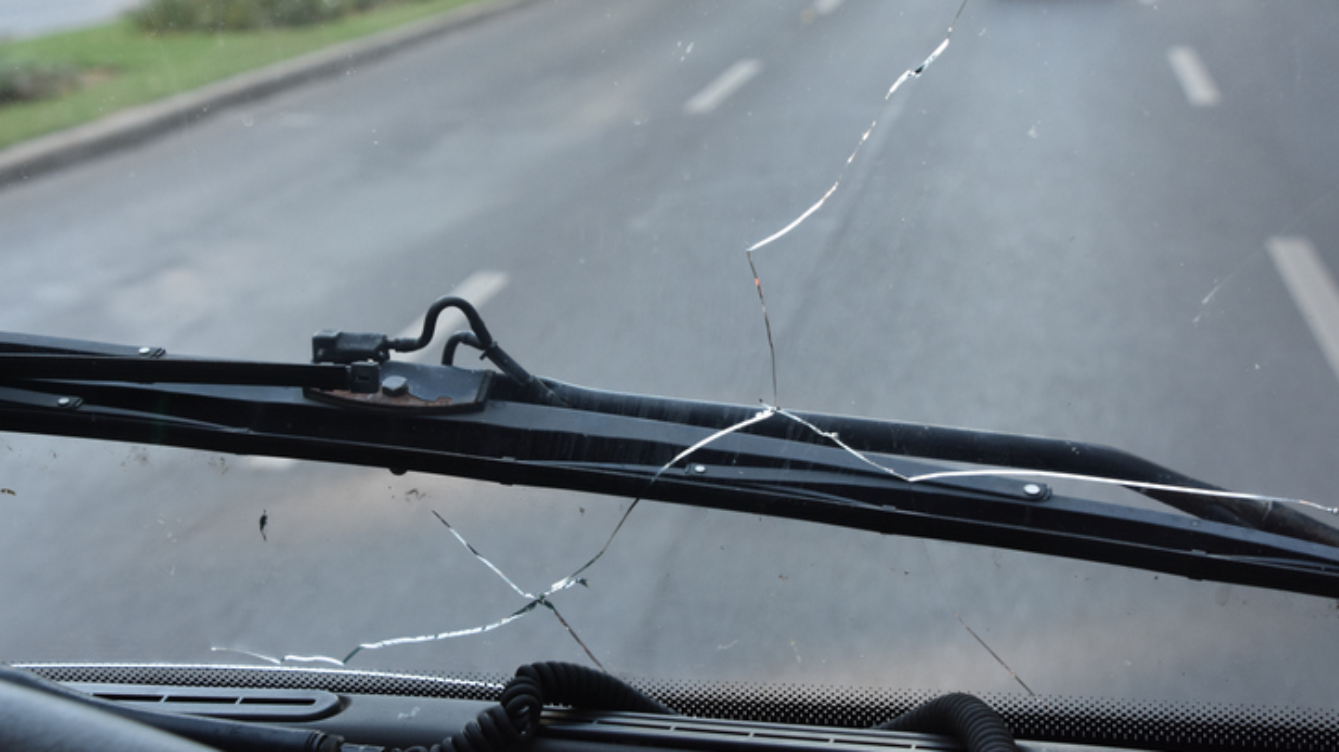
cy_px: 356
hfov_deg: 34.9
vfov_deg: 20.0
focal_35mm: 60
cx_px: 670
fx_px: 2130
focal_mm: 38
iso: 800
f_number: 6.3
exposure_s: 1/160
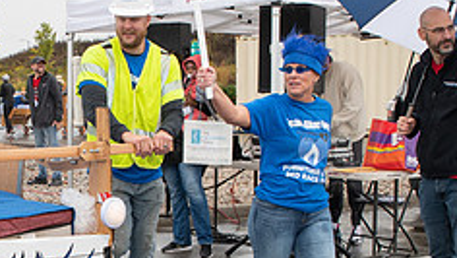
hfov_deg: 25.8
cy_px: 214
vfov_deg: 15.0
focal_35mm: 80
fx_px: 970
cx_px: 55
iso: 400
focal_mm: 24
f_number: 7.1
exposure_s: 1/200
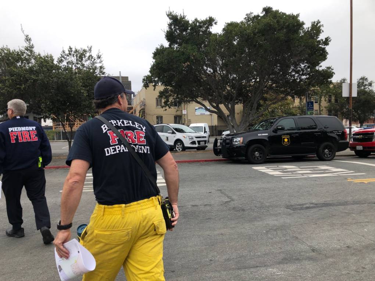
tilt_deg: -4.8
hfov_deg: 63.4
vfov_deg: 49.7
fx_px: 303
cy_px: 140
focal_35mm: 28
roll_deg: +2.2
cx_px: 188
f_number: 1.8
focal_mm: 3.99
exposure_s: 1/407
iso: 20
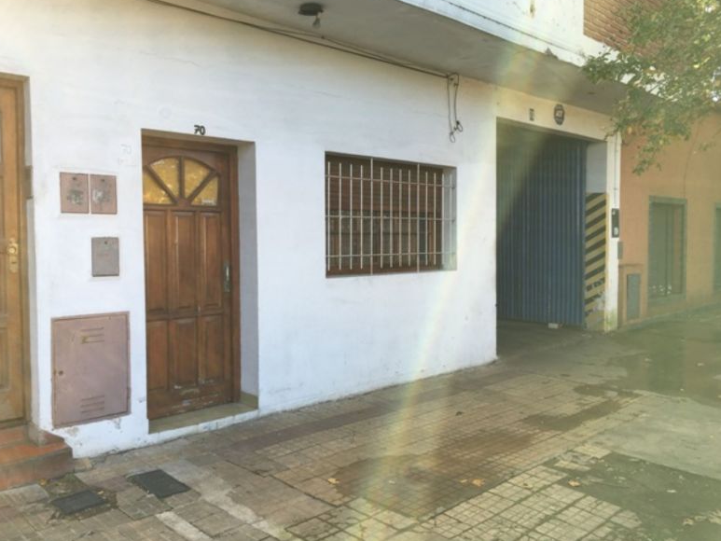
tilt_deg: -2.0
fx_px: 625
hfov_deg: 60.0
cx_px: 358
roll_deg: +0.4
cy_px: 266
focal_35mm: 30
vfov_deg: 46.8
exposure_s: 1/158
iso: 25
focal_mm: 4.15
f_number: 2.2
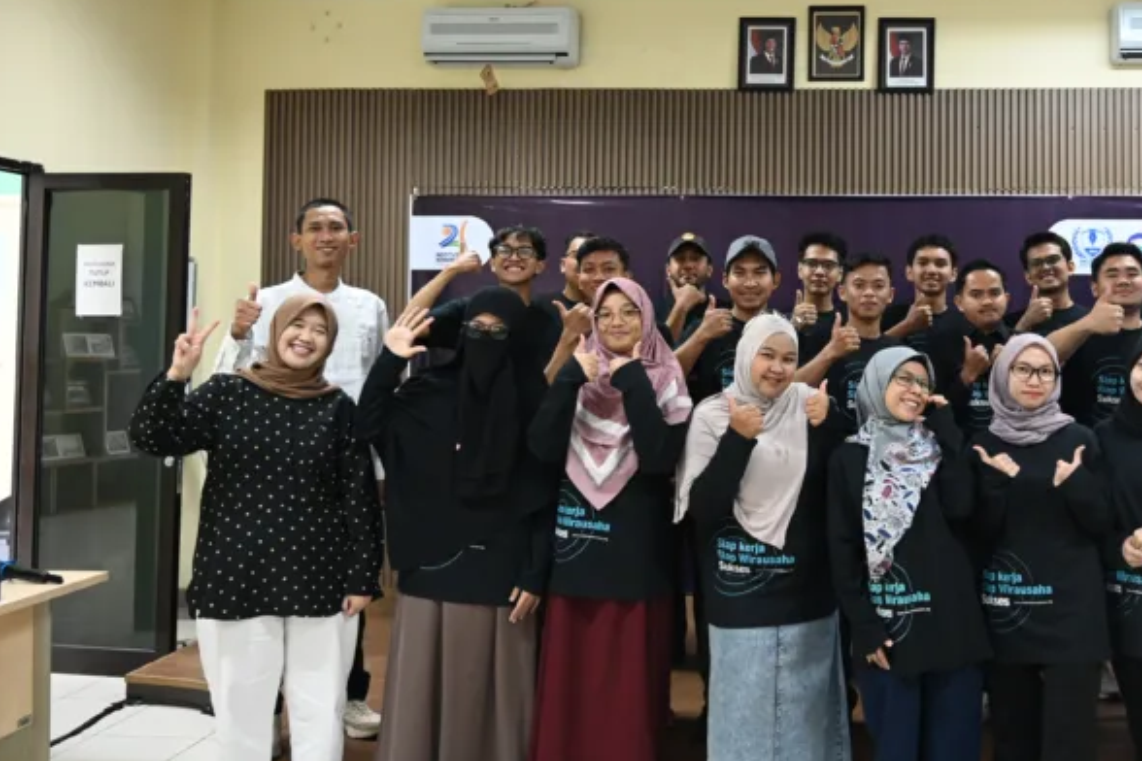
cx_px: 825
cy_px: 302
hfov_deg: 49.1
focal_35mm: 38
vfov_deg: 34.9
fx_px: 1205
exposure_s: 1/80
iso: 3200
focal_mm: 26
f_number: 4
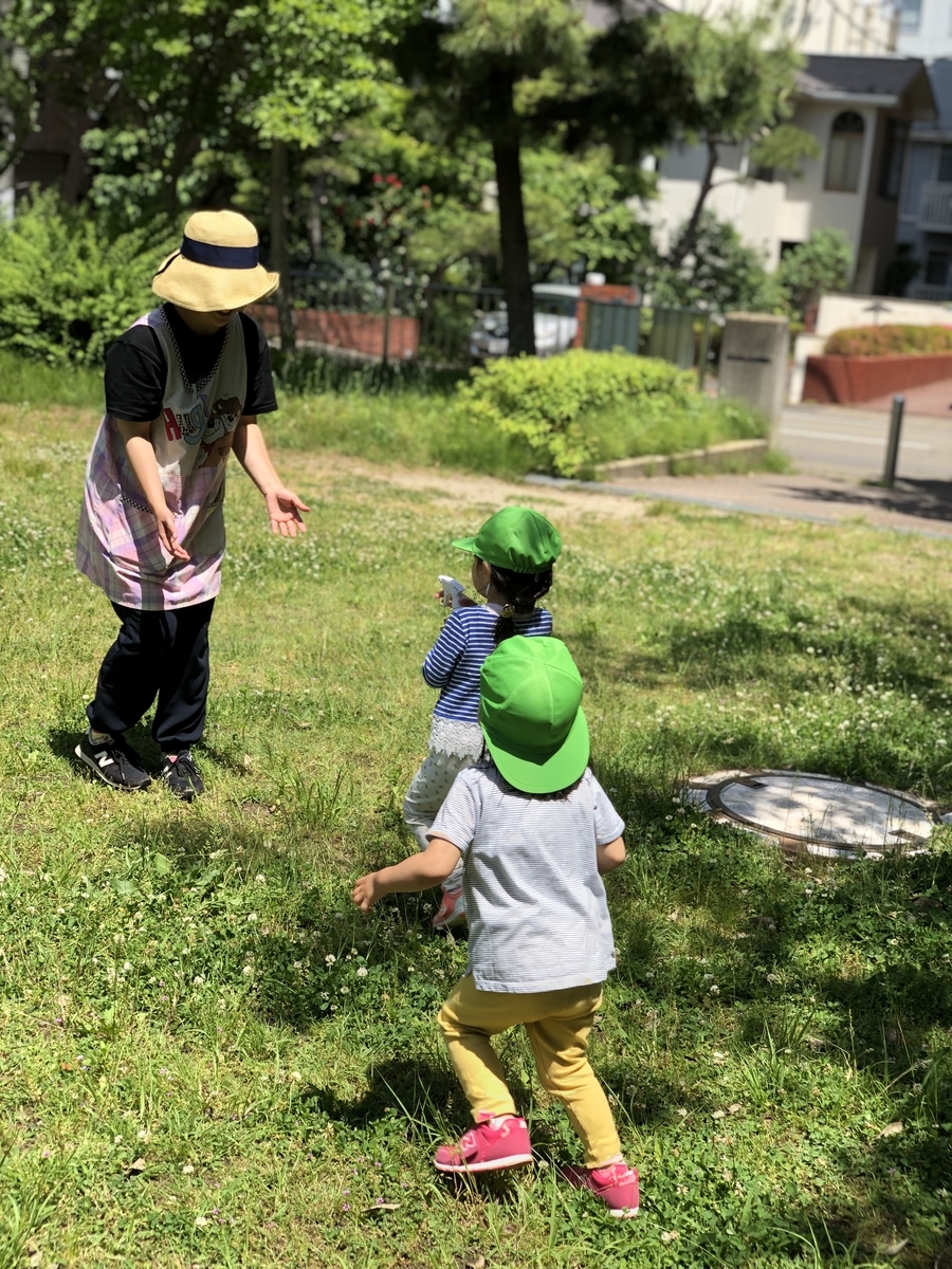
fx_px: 1907
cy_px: 634
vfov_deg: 36.8
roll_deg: -5.7
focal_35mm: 52
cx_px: 476
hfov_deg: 28.0
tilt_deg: -10.2
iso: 16
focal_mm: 6
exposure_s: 1/607
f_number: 2.4
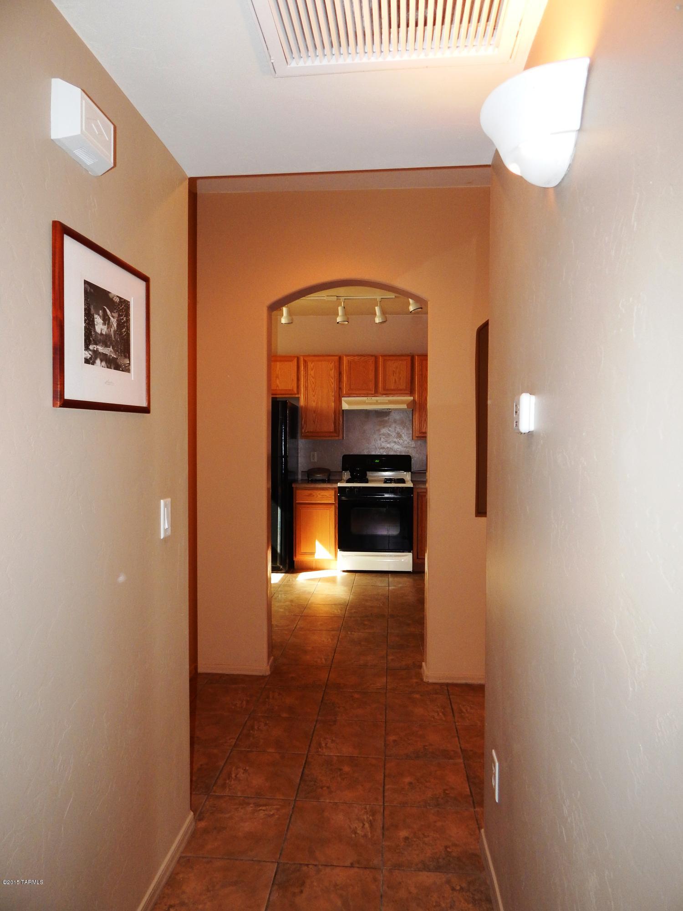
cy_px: 456
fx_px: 579
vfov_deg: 76.4
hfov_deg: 61.1
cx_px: 342
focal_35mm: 22
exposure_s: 1/30
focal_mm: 4
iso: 200
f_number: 3
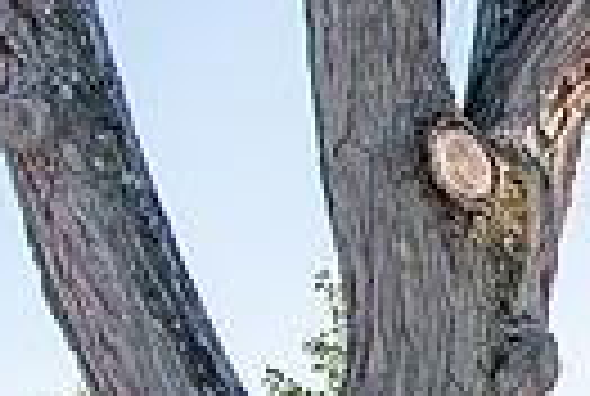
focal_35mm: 137
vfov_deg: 9.7
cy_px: 610
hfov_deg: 12.7
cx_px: 1252
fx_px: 2250
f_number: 4
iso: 250
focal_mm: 31
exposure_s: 1/400
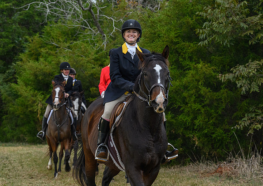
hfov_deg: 20.0
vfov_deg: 14.2
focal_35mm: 100
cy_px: 87
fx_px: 745
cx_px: 164
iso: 2000
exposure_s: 1/200
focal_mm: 82
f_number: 5.6
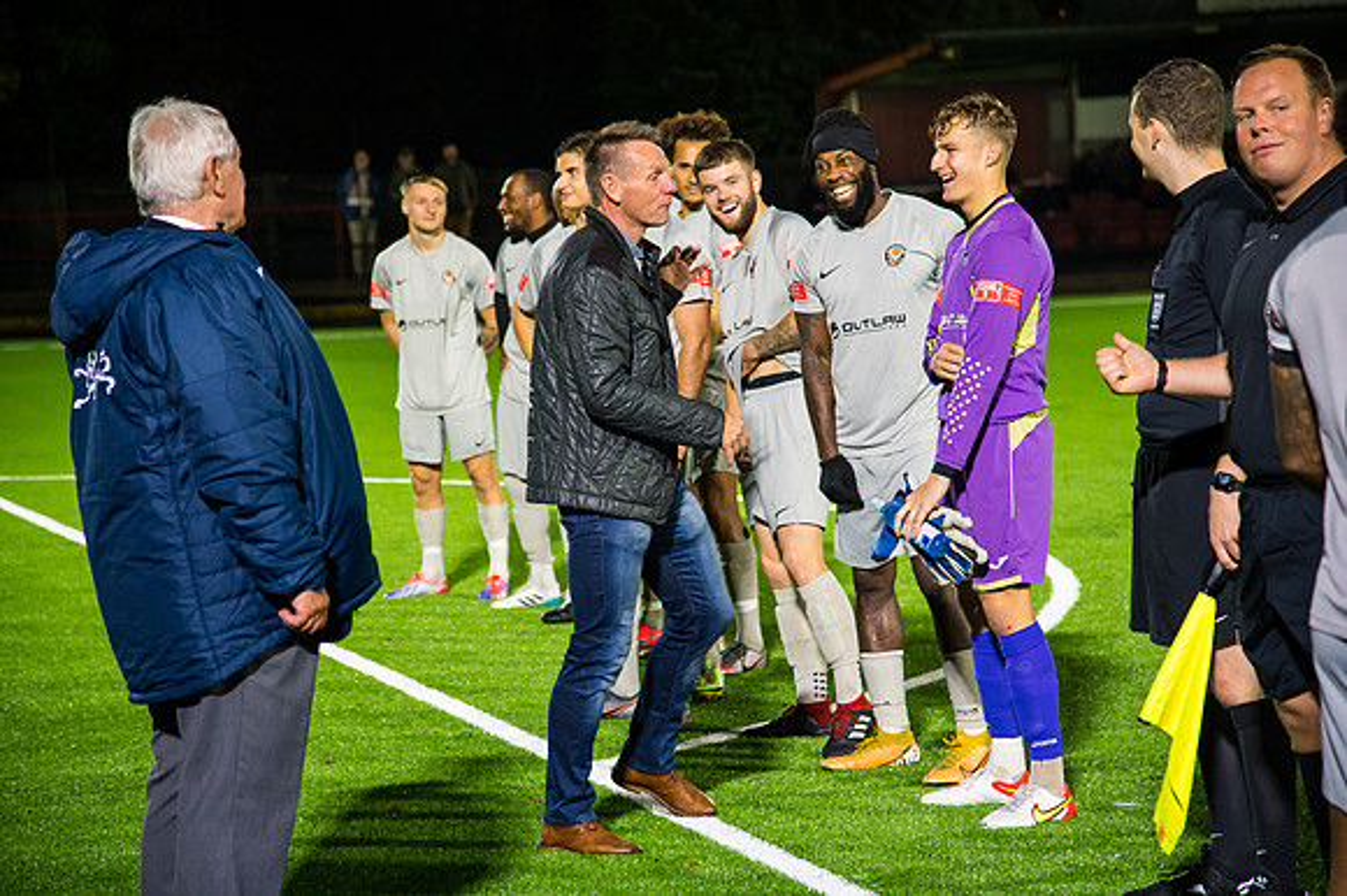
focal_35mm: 110
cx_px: 674
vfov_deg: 12.4
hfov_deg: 18.6
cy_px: 448
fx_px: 4113
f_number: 4
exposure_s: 1/100
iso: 4000
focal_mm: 110
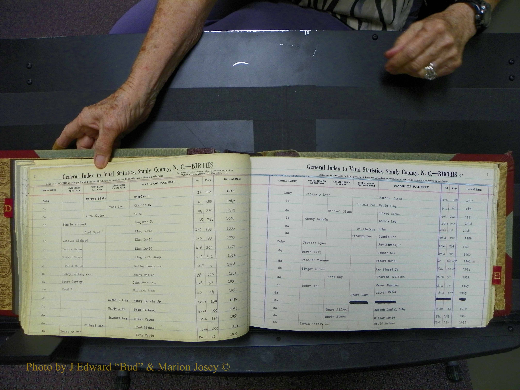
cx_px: 260
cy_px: 195
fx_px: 391
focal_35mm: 26
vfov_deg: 53.1
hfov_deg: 67.3
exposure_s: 1/30
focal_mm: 4.6
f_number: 2.8
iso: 100
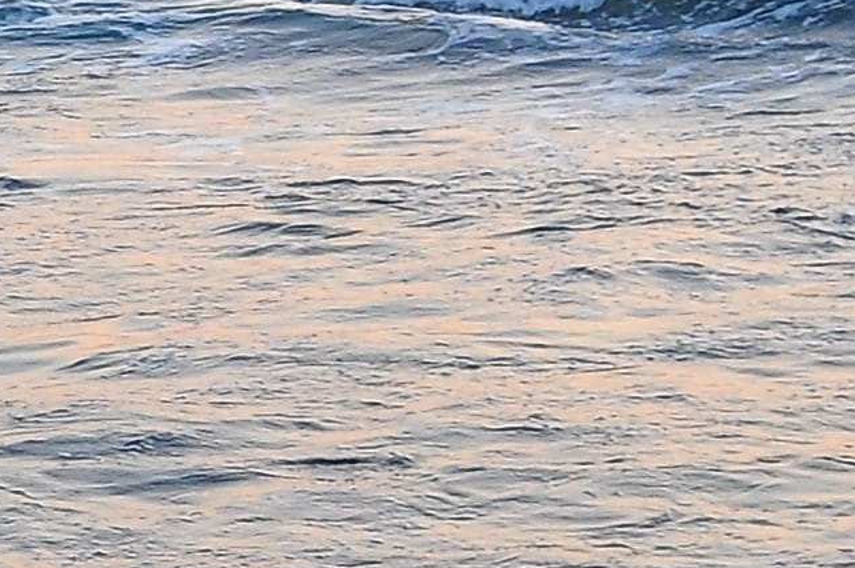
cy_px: 111
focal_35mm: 351
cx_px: -1843
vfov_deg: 3.9
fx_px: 8336
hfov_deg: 5.5
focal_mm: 35
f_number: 5.6
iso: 200
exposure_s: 1/80
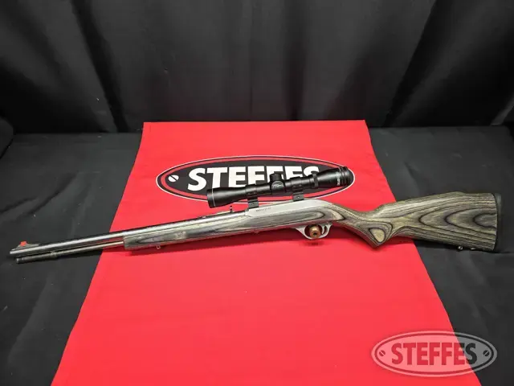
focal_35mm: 23
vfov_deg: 58.9
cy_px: 193
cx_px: 257
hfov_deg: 73.9
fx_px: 342
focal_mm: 6.3
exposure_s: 1/120
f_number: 1.7
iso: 160
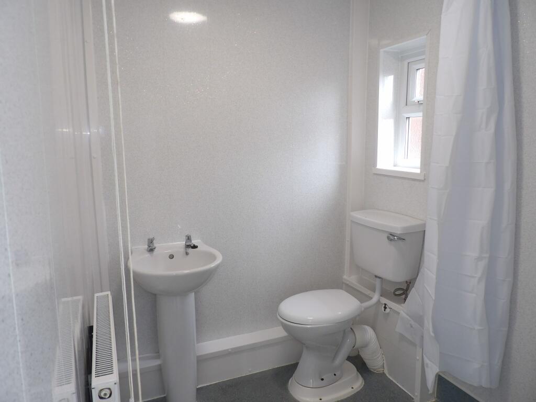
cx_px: 268
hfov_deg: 71.6
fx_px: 372
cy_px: 201
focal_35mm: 24
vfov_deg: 56.8
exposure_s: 1/33
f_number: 3.2
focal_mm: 4.3
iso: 109
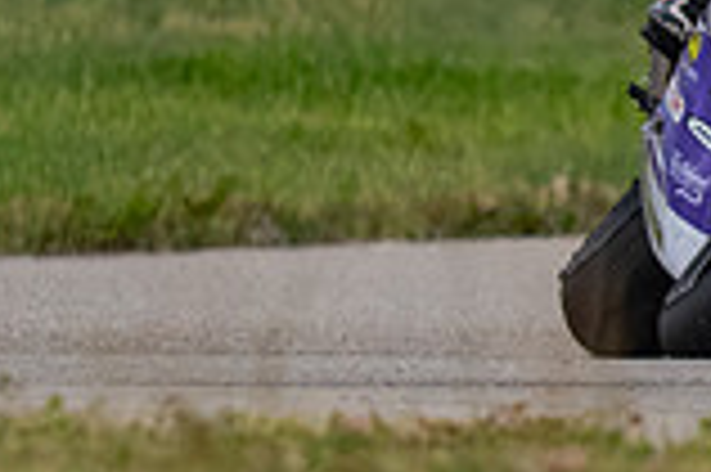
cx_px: 1567
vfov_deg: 0.3
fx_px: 86256
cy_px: -30
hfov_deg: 0.5
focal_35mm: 4372
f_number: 6.3
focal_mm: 600
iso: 900
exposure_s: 1/1250
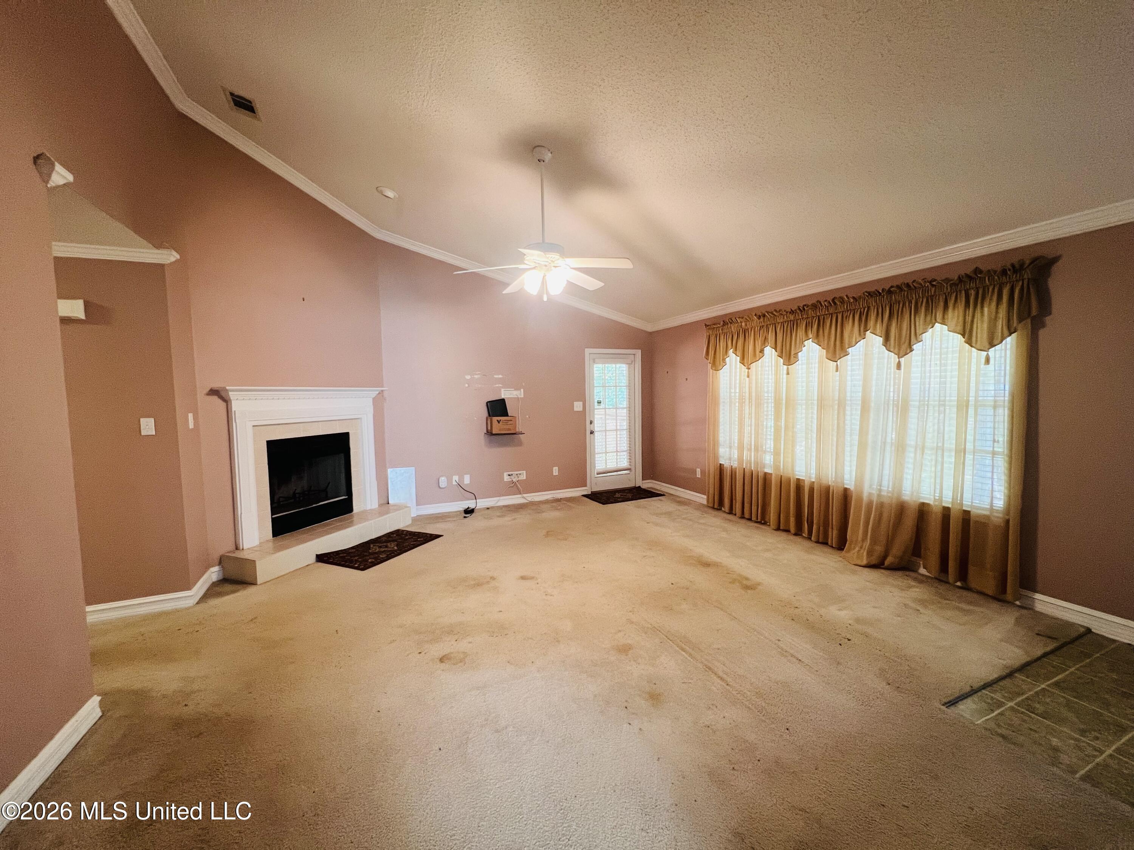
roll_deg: +1.5
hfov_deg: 106.2
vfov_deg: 89.9
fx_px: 426
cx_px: 567
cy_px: 425
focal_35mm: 13
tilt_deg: -4.5
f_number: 1.8
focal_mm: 1.57
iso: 250
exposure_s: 1/60
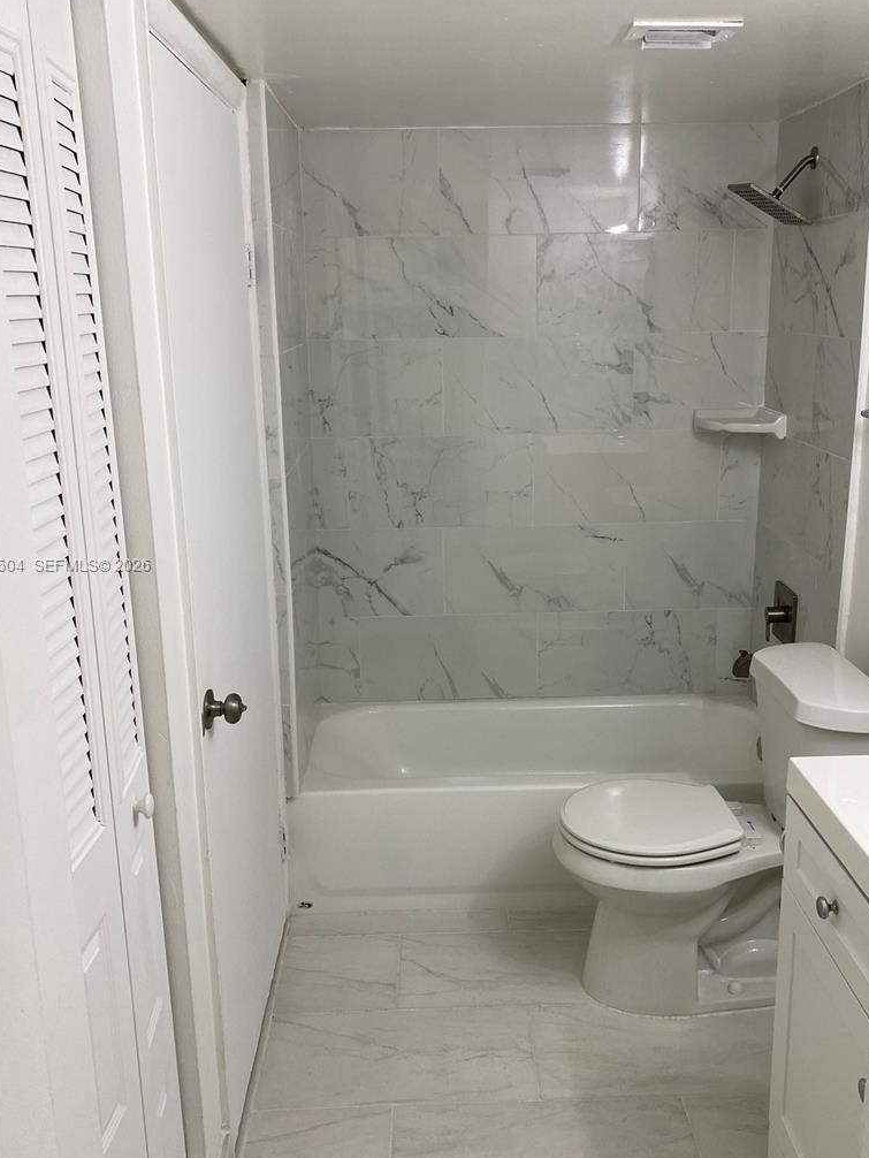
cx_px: 455
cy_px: 566
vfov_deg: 58.3
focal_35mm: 31
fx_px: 1037
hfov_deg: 45.4
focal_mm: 4.25
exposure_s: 1/120
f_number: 1.8
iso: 80
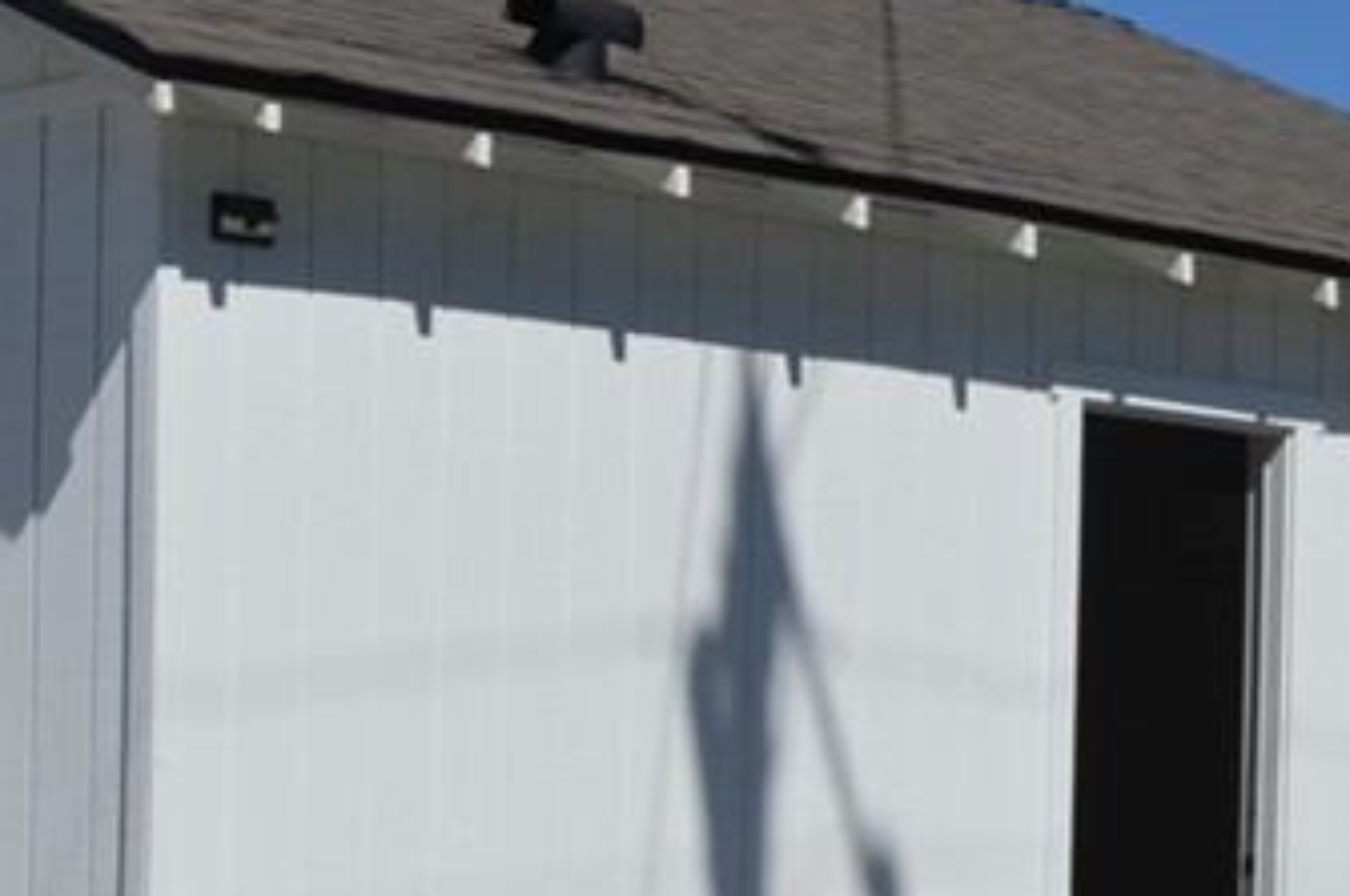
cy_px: 992
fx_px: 4456
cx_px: 88
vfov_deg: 11.3
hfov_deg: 16.9
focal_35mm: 119
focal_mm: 26
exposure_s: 1/320
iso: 100
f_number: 9
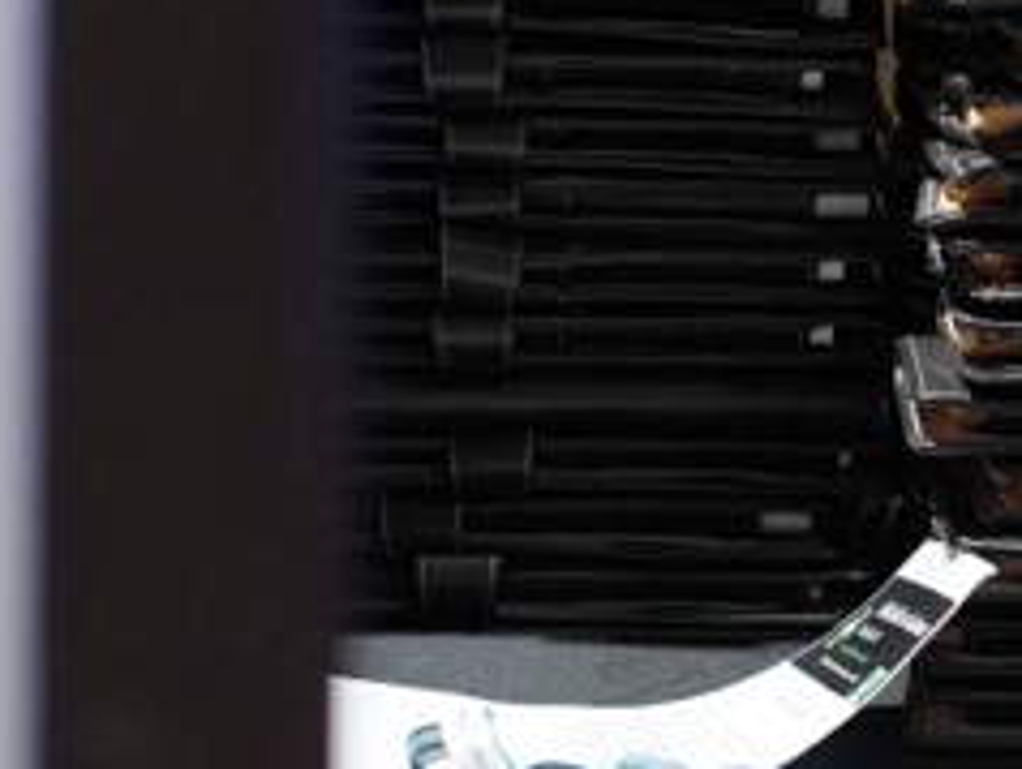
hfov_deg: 4.8
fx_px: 12176
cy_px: 150
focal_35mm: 412
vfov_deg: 3.6
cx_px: 1795
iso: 6400
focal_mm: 85
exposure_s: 1/160
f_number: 4
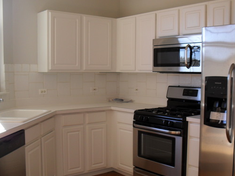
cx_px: 139
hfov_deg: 41.9
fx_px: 305
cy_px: 105
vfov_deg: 32.1
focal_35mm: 45
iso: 100
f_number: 3.2
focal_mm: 6.3
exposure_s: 1/60
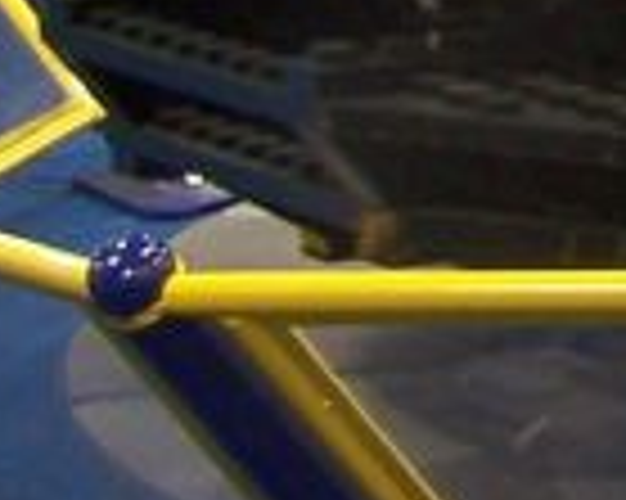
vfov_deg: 5.2
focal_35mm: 287
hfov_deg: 6.3
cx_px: 1729
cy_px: -635
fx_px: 5314
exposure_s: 1/2
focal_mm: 6.7
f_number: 2.8
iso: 80
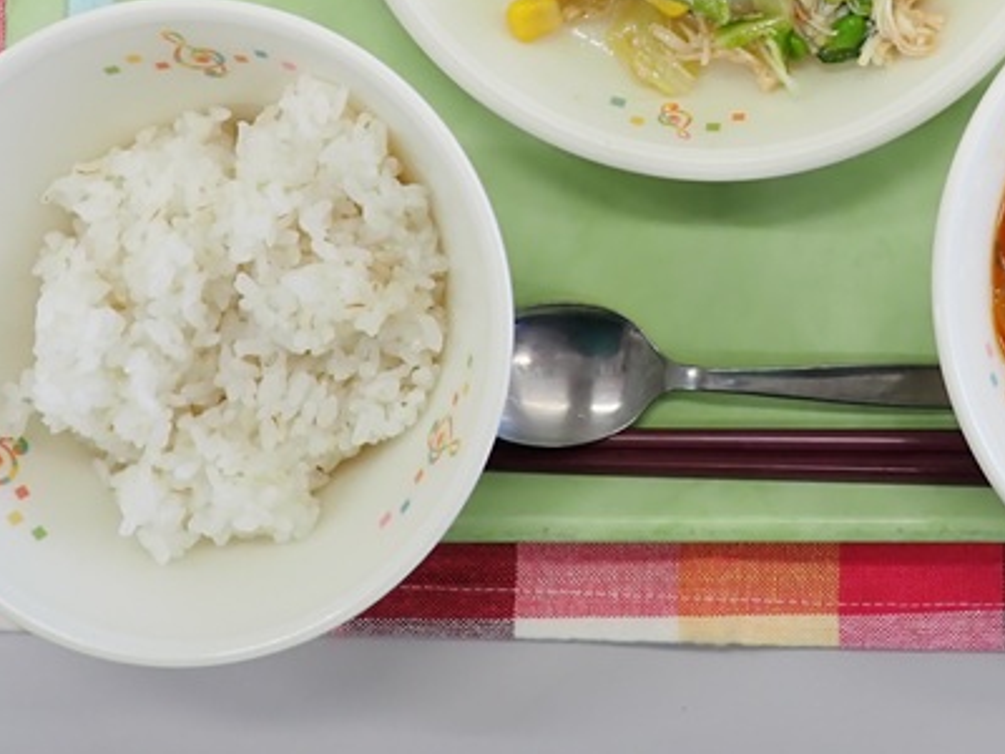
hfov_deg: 37.1
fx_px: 1452
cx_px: 779
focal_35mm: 50
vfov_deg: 27.9
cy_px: 53
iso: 100
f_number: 2
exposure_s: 1/125
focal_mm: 4.5
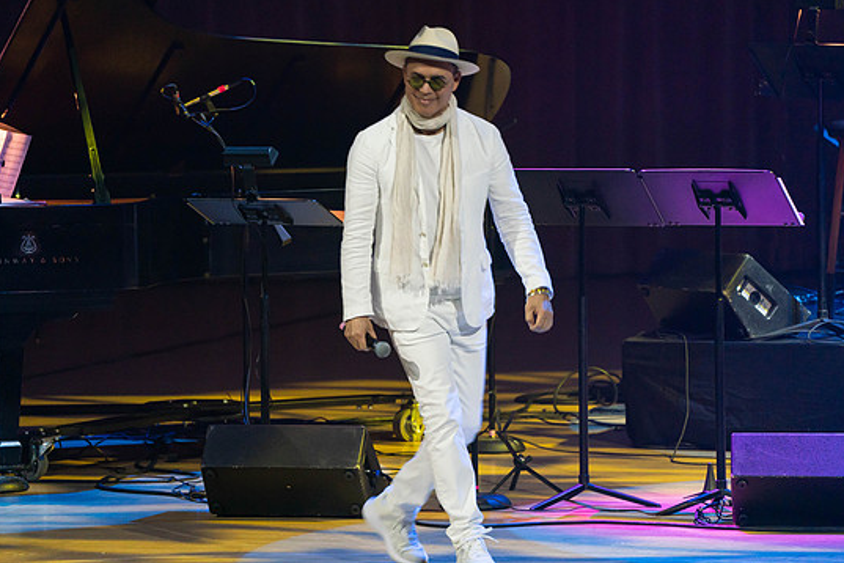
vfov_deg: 3.6
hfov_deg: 5.3
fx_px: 9072
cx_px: 399
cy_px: 289
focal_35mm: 387
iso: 2500
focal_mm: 358
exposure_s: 1/100
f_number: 5.6
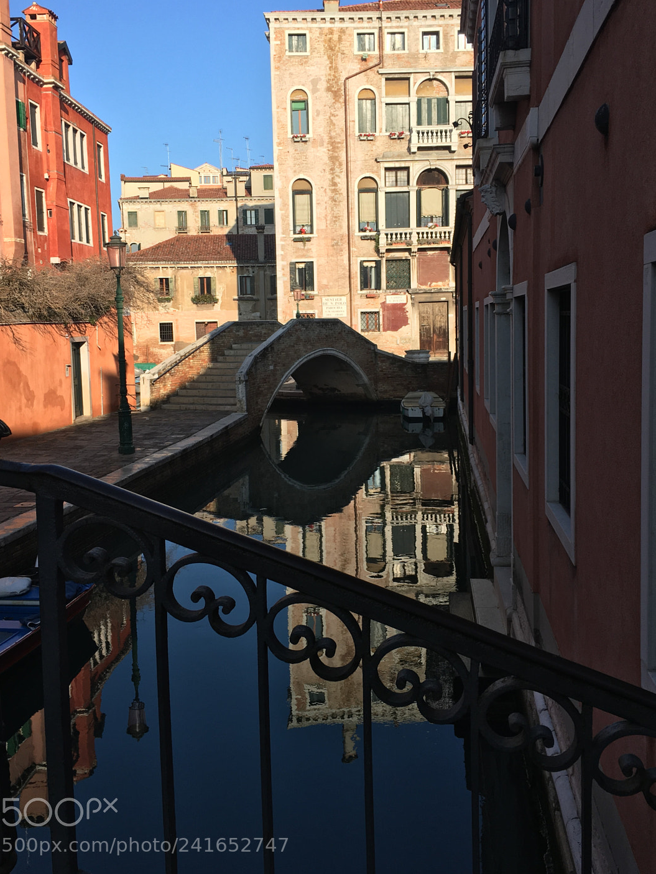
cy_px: 397
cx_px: 336
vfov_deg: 55.3
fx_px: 834
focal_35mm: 33
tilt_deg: -5.4
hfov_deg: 43.0
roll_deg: +2.1
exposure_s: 1/1083
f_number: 2.2
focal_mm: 4.15
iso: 25
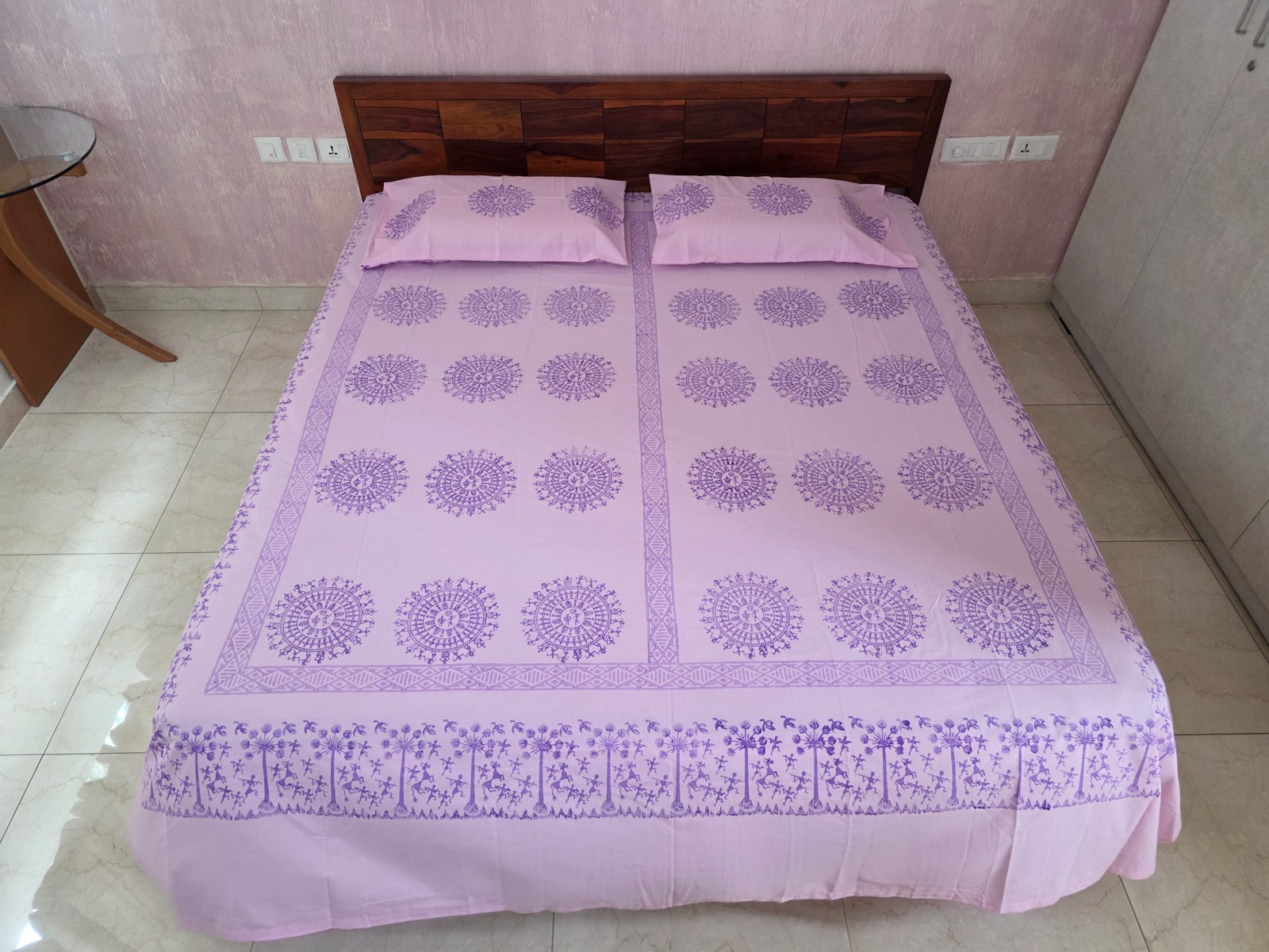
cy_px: 476
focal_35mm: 23
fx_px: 843
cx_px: 634
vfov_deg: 58.9
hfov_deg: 73.9
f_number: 1.7
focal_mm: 6.3
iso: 400
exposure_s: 1/100
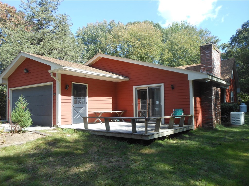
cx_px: 124
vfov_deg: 54.9
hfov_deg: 69.4
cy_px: 93
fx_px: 180
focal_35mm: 25
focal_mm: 4.5
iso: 80
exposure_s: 1/320
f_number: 3.2
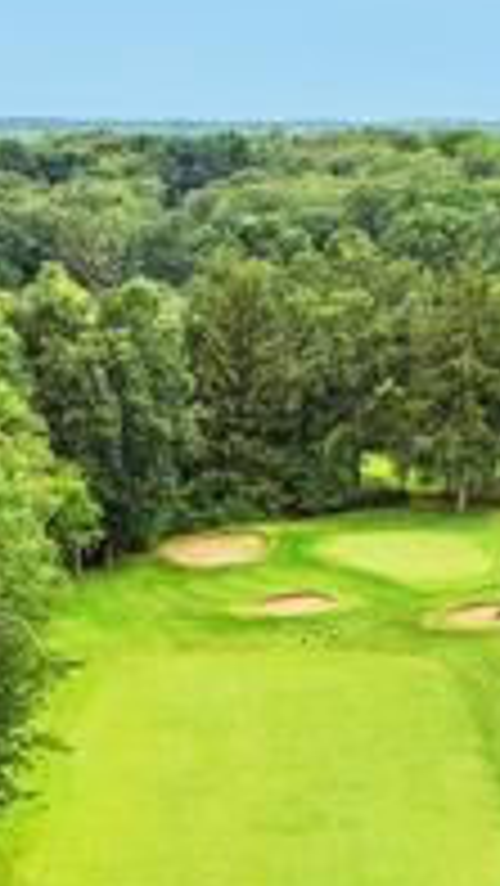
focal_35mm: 120
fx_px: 2825
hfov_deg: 9.8
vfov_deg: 17.4
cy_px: 931
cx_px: -239
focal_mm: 8.4
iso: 100
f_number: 2.8
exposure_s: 1/1000
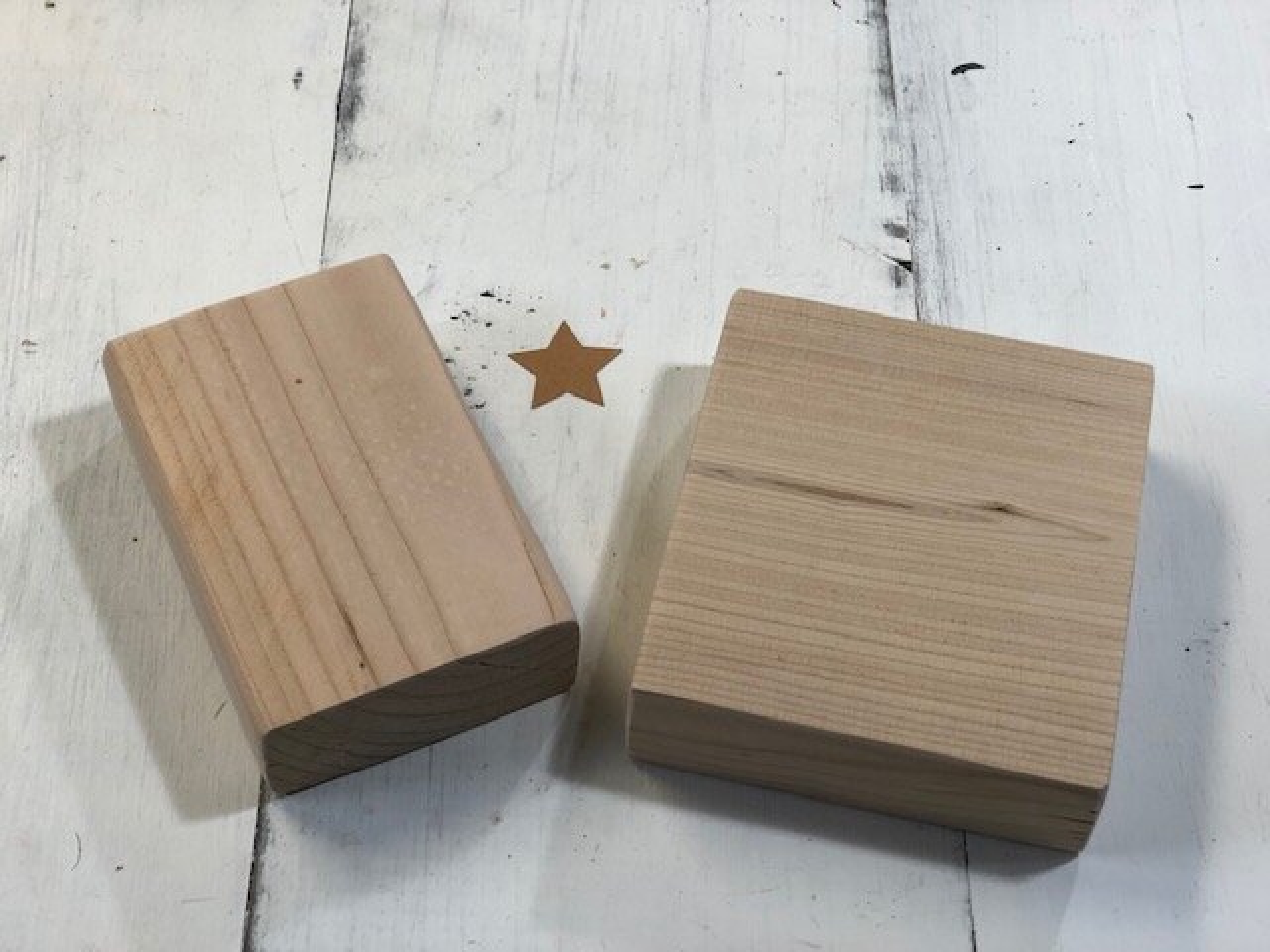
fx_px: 2091
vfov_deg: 25.7
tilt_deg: -56.2
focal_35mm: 57
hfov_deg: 33.8
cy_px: 476
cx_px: 635
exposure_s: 1/40
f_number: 2.8
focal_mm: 6.6
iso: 25
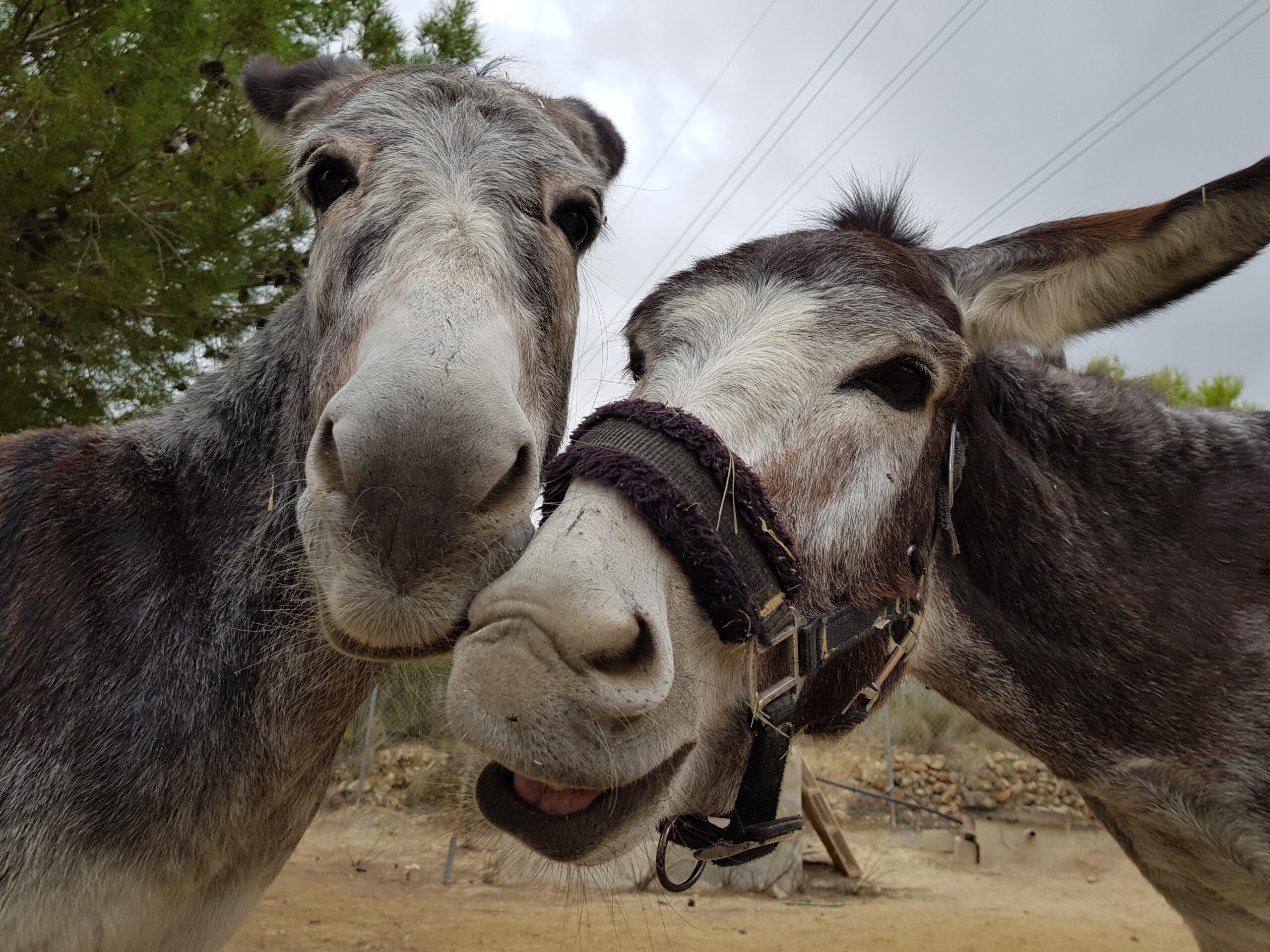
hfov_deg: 67.3
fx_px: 954
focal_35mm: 26
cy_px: 476
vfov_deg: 53.1
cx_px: 635
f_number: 1.7
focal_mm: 4.2
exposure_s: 1/828
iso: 40
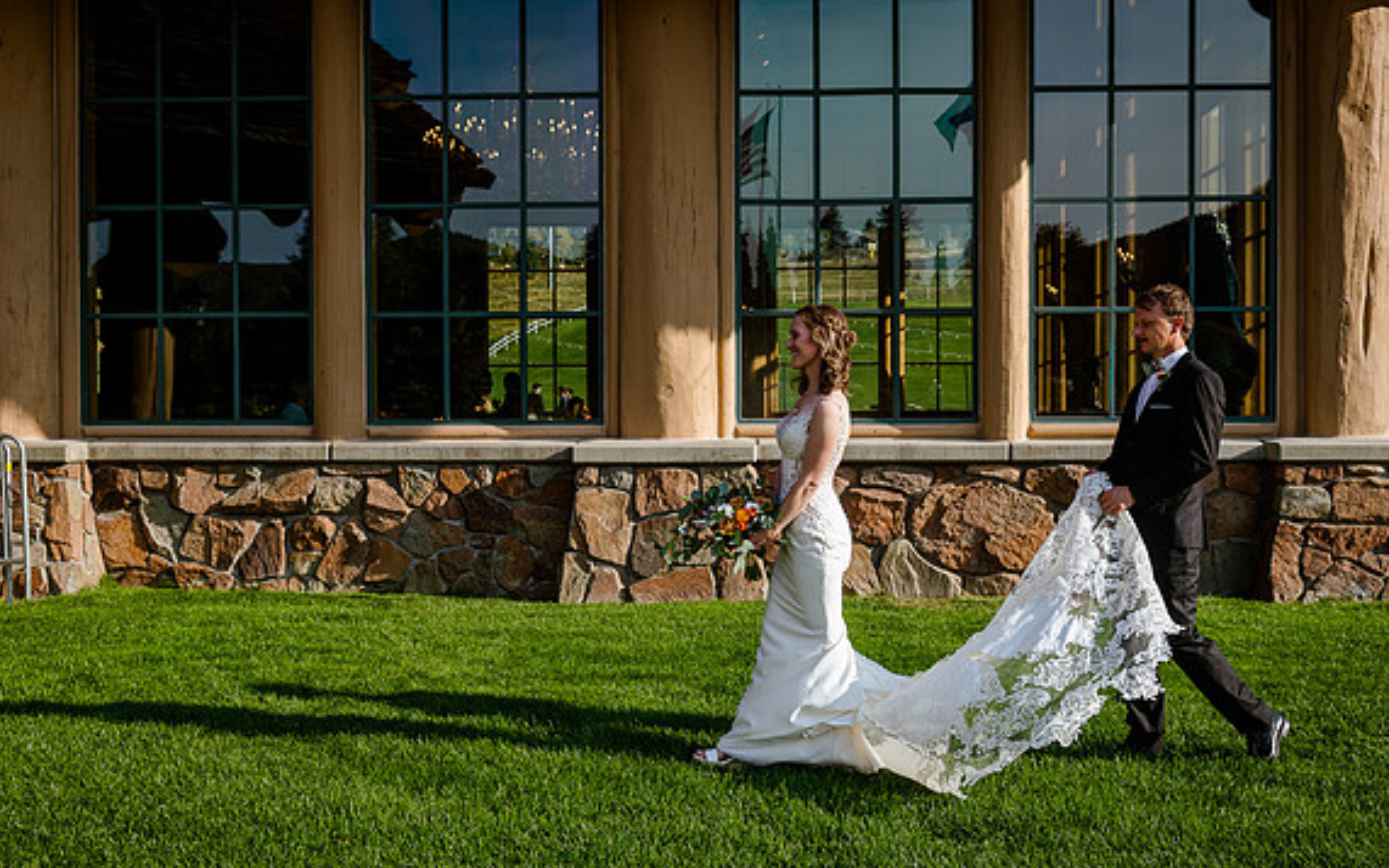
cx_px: 708
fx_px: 1590
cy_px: 441
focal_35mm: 42
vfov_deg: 30.5
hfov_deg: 47.2
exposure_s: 1/1000
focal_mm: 32
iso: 125
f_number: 4
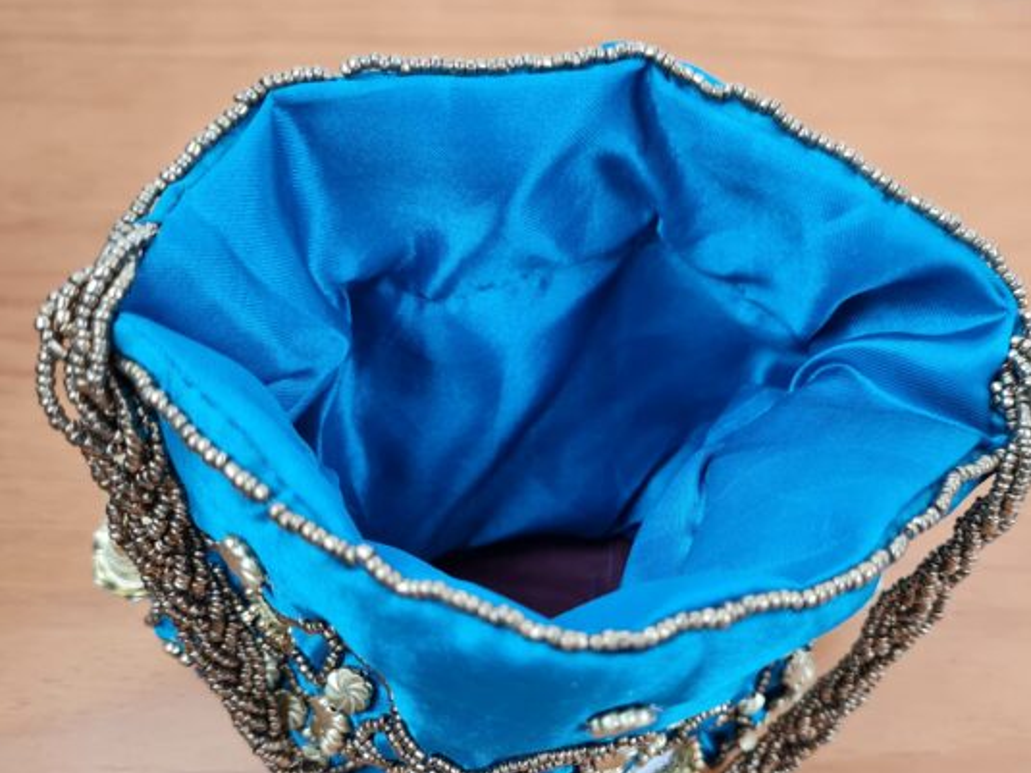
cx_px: 551
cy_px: 496
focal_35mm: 34
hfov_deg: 53.9
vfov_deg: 41.4
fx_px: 1012
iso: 125
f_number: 1.8
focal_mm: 5.4
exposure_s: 1/120
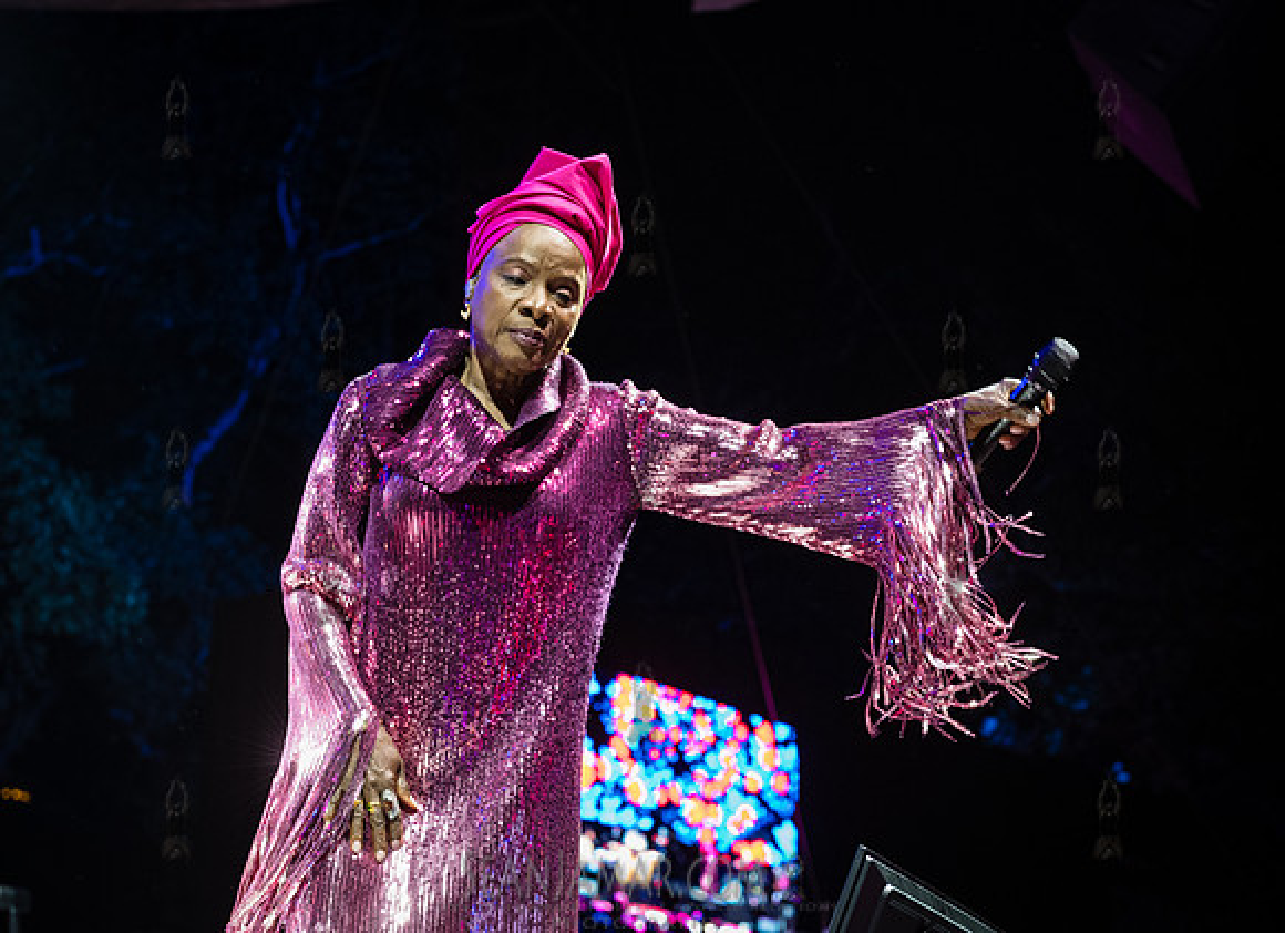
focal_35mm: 66
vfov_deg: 21.7
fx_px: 2427
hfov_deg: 29.7
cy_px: 513
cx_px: 668
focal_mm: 56
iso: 4000
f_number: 4.5
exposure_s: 1/250
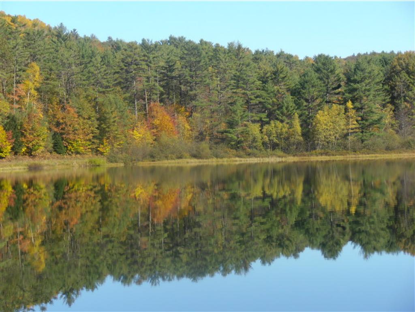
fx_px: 1331
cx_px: 208
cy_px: 156
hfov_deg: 17.7
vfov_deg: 13.3
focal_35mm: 111
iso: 80
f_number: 5.5
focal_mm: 19.64
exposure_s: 1/320
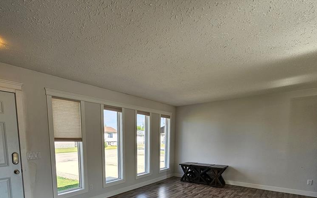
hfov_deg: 87.0
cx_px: 129
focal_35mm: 19
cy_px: 163
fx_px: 164
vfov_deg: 56.9
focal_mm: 2.2
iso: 50
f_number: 2.2
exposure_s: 1/151
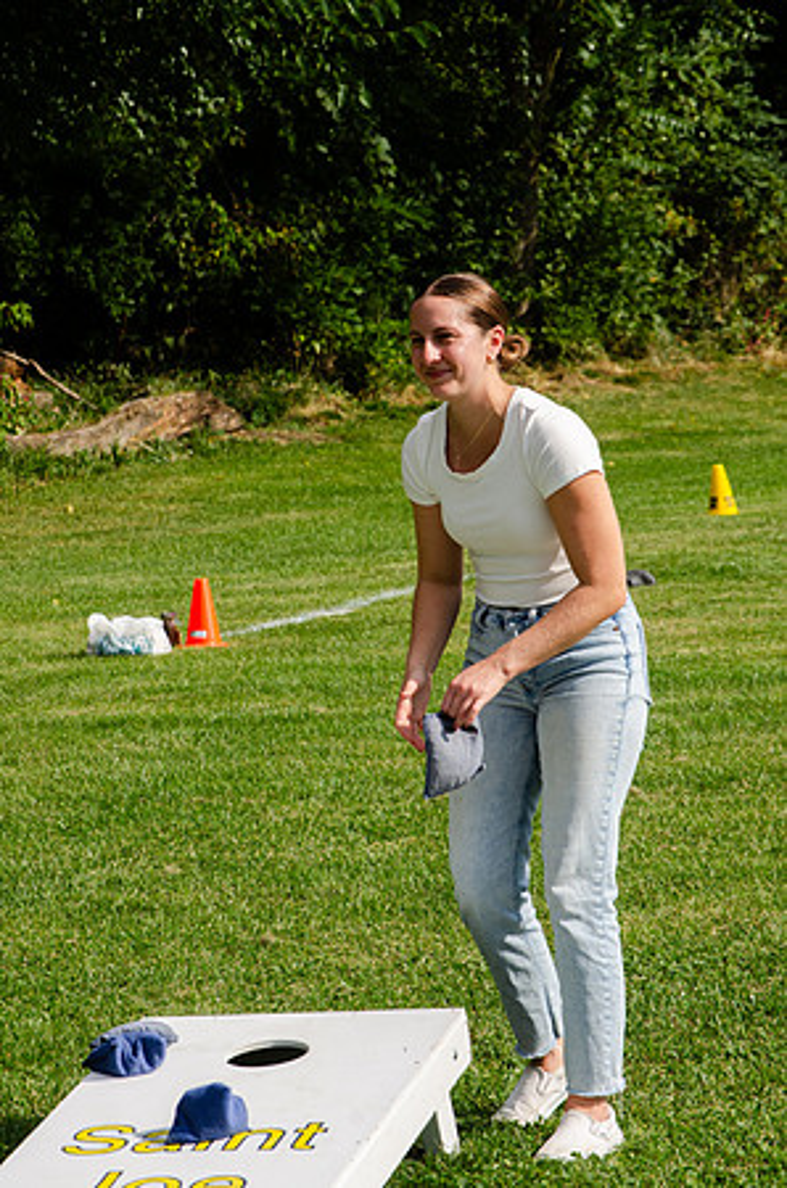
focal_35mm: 150
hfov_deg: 9.1
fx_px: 4941
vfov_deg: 13.7
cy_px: 594
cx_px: 394
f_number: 9
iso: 100
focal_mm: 100
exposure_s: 1/320
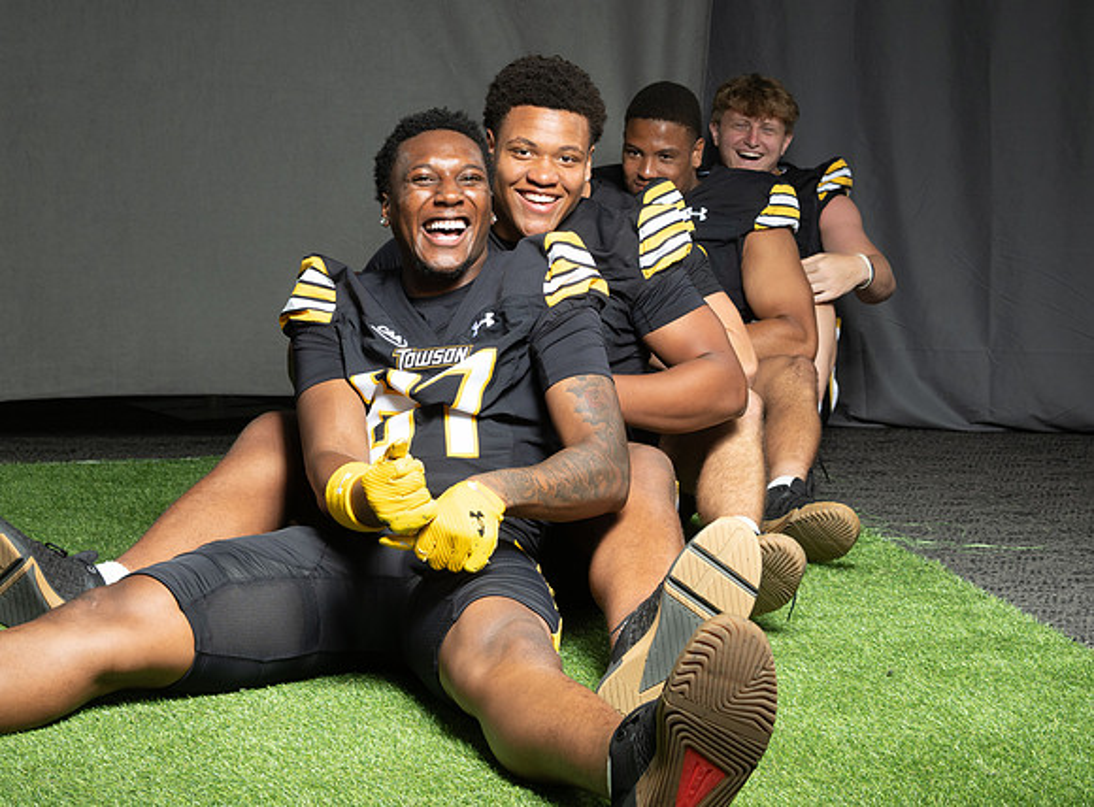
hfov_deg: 25.2
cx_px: 586
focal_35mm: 78
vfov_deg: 18.7
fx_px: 2445
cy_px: 307
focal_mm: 50
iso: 200
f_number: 8
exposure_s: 1/200
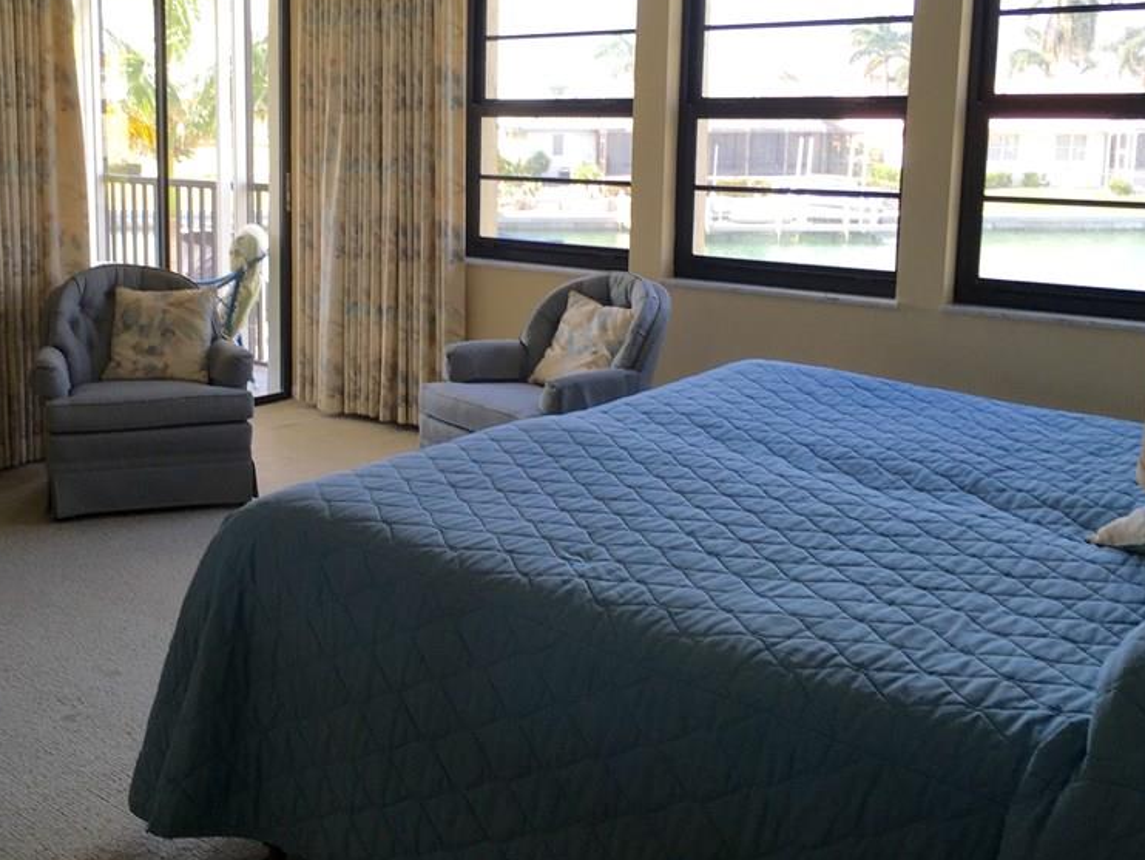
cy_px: 296
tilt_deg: -8.5
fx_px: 1324
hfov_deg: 46.2
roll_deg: -0.5
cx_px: 395
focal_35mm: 40
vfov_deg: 35.7
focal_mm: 4.15
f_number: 2.2
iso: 25
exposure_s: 1/60
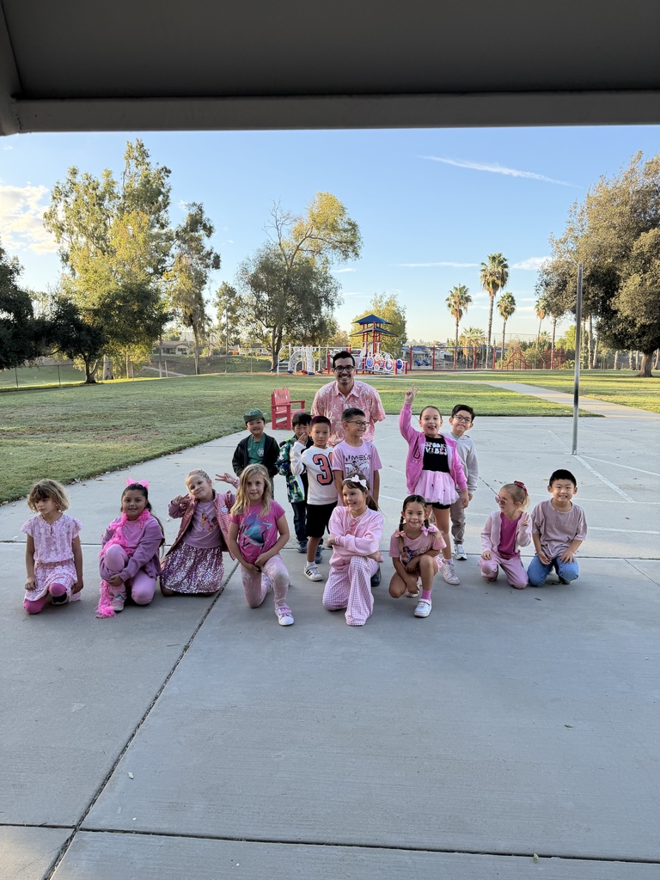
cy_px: 440
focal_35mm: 24
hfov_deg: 56.8
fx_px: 610
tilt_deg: -9.3
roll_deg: -0.7
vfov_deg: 71.6
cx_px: 330
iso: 100
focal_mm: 6.76
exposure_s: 1/1005
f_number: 1.78
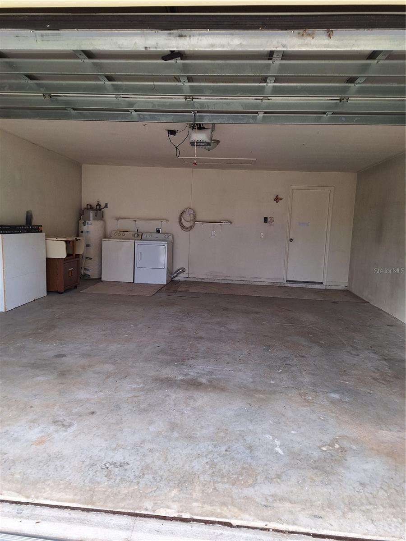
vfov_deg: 73.9
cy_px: 270
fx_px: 360
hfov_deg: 58.9
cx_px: 203
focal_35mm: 23
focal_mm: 5.54
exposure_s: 1/227
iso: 40
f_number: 1.8
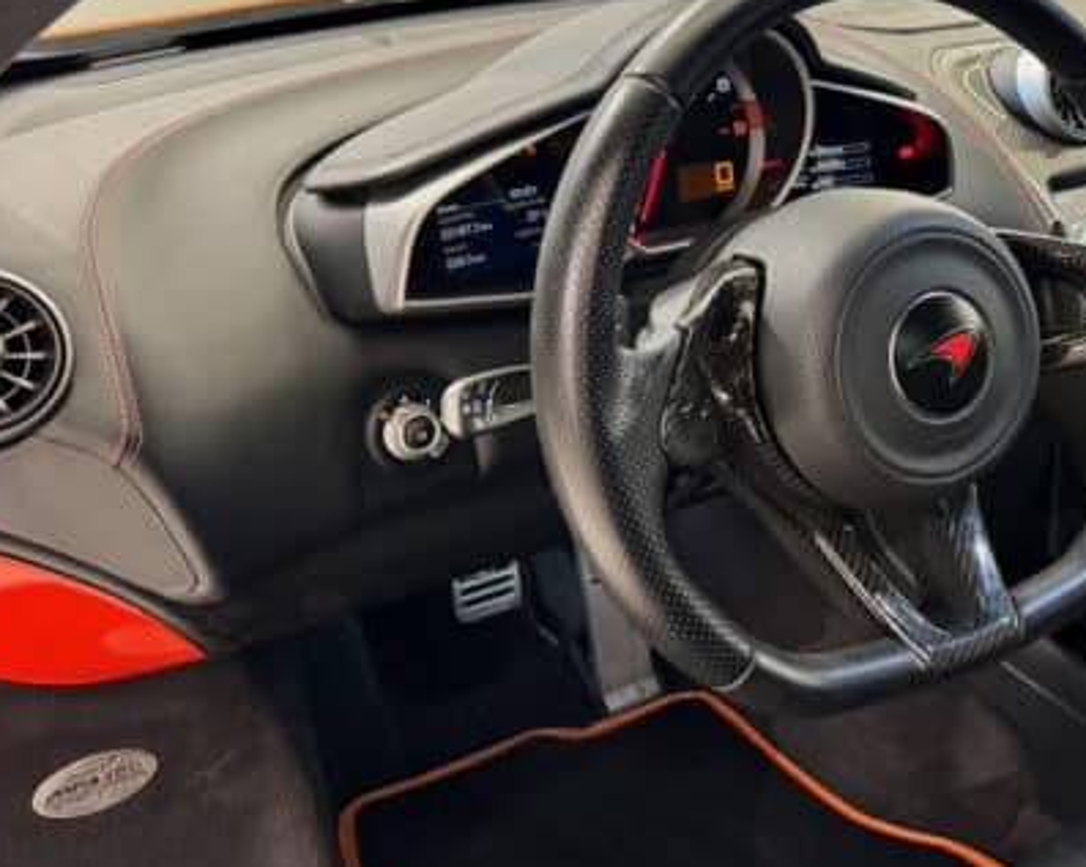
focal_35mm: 47
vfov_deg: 31.9
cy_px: 319
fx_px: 1510
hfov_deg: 36.1
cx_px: 1056
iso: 640
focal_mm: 6.8
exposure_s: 1/50
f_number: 1.8
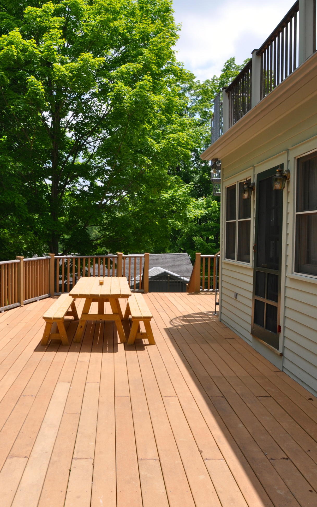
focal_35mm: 33
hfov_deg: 37.9
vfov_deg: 58.1
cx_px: 103
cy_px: 250
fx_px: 456
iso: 200
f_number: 9.5
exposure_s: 1/350
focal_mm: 14
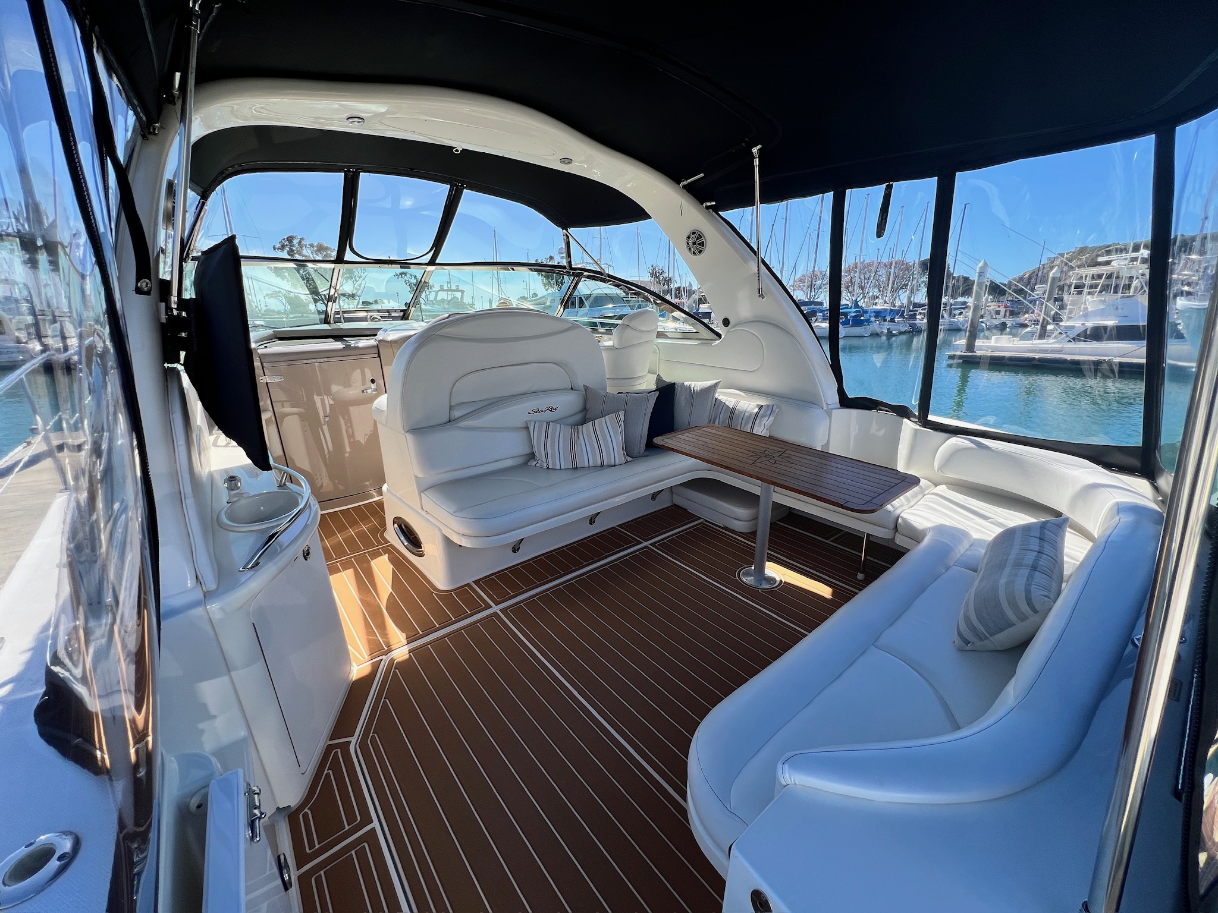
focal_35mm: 13
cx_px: 609
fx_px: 457
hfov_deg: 106.2
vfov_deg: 89.9
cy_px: 456
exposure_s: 1/1043
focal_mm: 1.57
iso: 32
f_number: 1.8
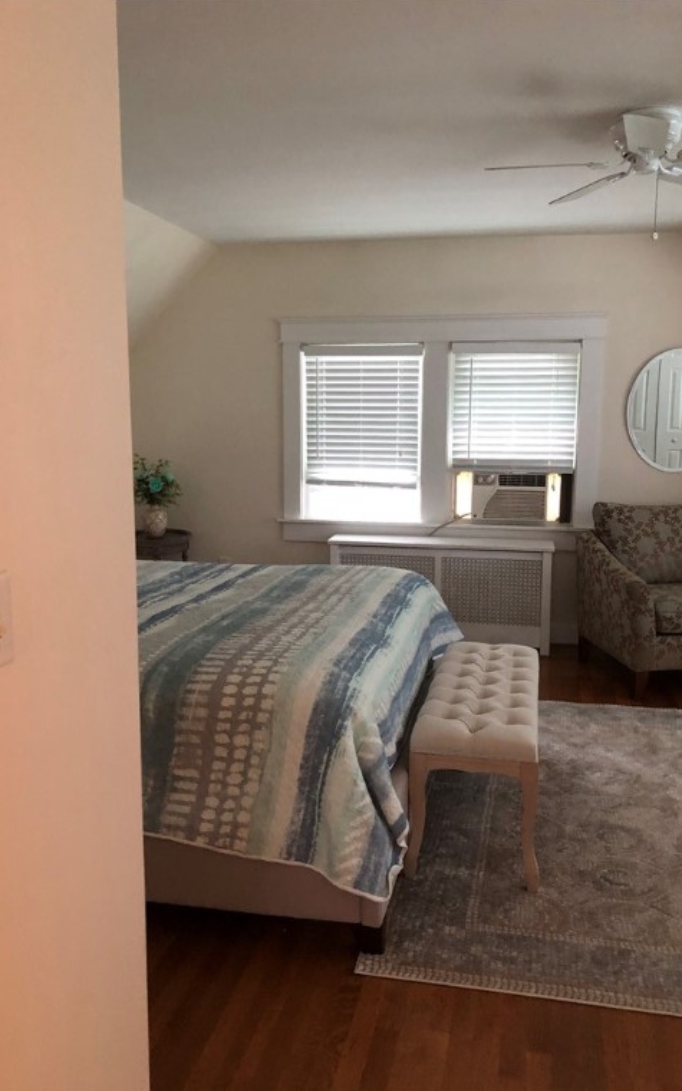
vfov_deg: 62.9
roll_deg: +0.3
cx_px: 363
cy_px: 547
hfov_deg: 41.8
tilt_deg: -6.8
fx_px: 892
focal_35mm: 30
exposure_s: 1/11
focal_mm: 3.99
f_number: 1.8
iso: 100
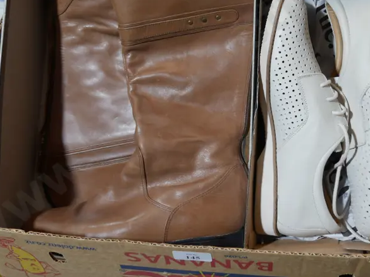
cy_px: 49
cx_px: 231
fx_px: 524
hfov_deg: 38.7
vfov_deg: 28.9
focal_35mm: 49
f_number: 3.5
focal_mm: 14
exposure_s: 1/60
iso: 200
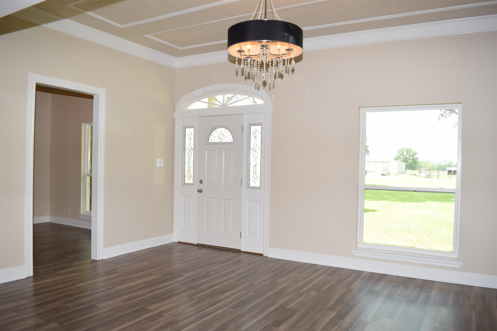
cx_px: 248
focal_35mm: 27
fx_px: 373
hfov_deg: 67.4
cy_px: 166
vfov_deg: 47.9
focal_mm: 18
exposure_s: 1/125
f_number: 5.6
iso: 250
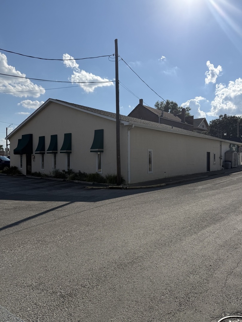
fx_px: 224
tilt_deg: -0.1
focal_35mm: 24
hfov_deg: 56.8
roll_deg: -0.1
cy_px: 161
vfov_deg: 71.6
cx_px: 121
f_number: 1.78
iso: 80
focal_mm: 6.76
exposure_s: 1/11905
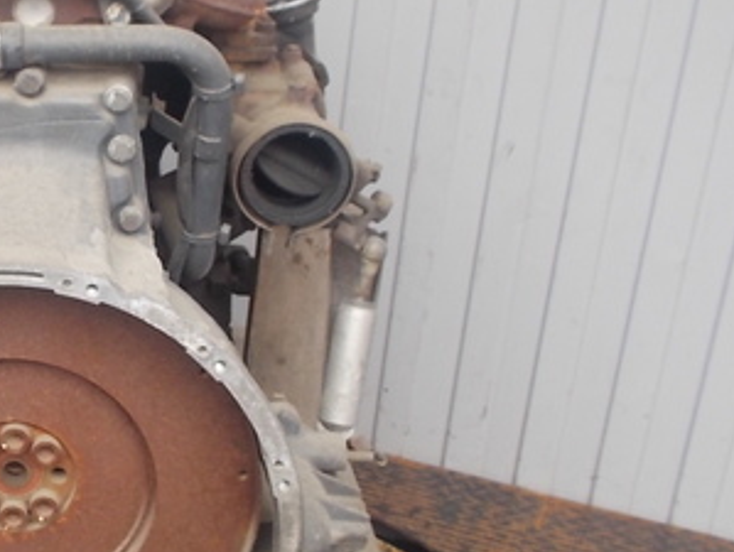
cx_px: -34
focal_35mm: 62
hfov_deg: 28.8
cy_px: 265
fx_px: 1316
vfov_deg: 23.7
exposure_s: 1/40
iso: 80
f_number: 3.3
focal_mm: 4.1
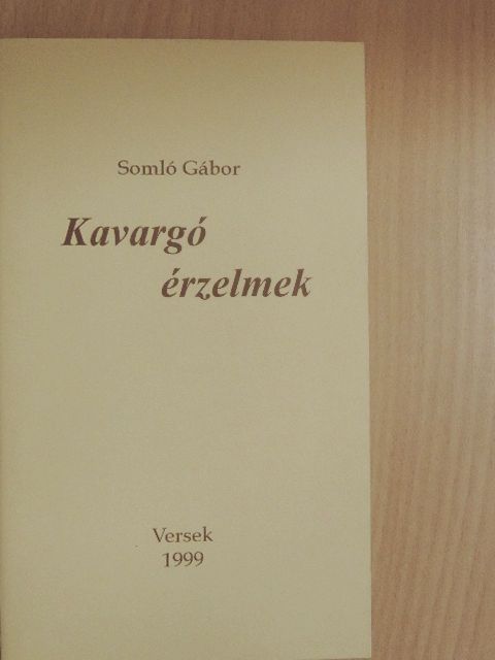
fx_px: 953
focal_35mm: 50
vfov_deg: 38.2
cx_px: 248
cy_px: 330
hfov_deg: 29.1
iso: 1000
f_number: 3.6
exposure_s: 1/100
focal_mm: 8.9
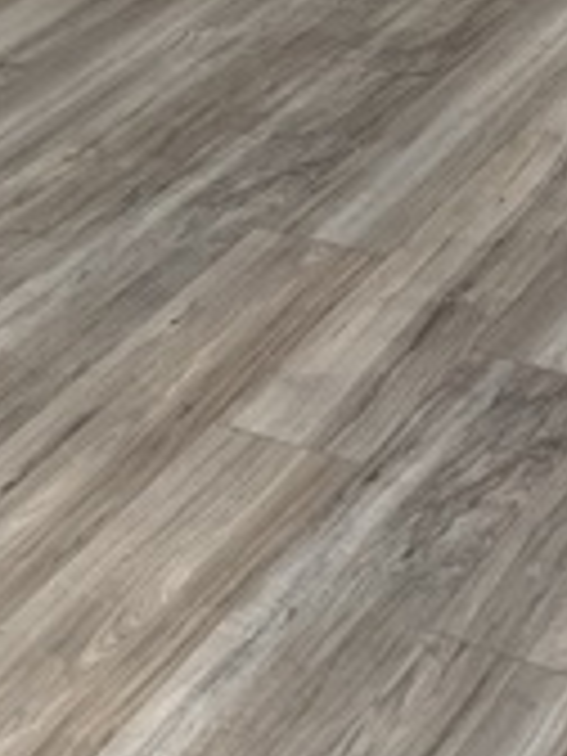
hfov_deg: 14.0
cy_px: -241
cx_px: 630
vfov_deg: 17.8
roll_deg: +2.9
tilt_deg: -17.6
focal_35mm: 103
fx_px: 2249
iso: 400
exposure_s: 1/53
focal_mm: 4.25
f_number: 1.8
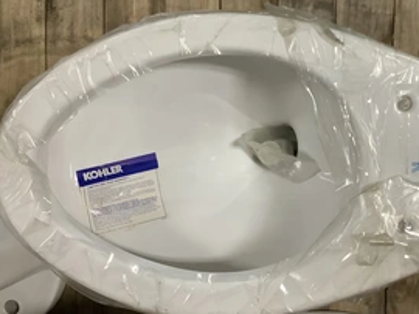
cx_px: 270
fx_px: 556
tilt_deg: -88.0
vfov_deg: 31.3
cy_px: 118
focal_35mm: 46
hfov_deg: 40.9
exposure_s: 1/60
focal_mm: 3.3
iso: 320
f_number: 2.4
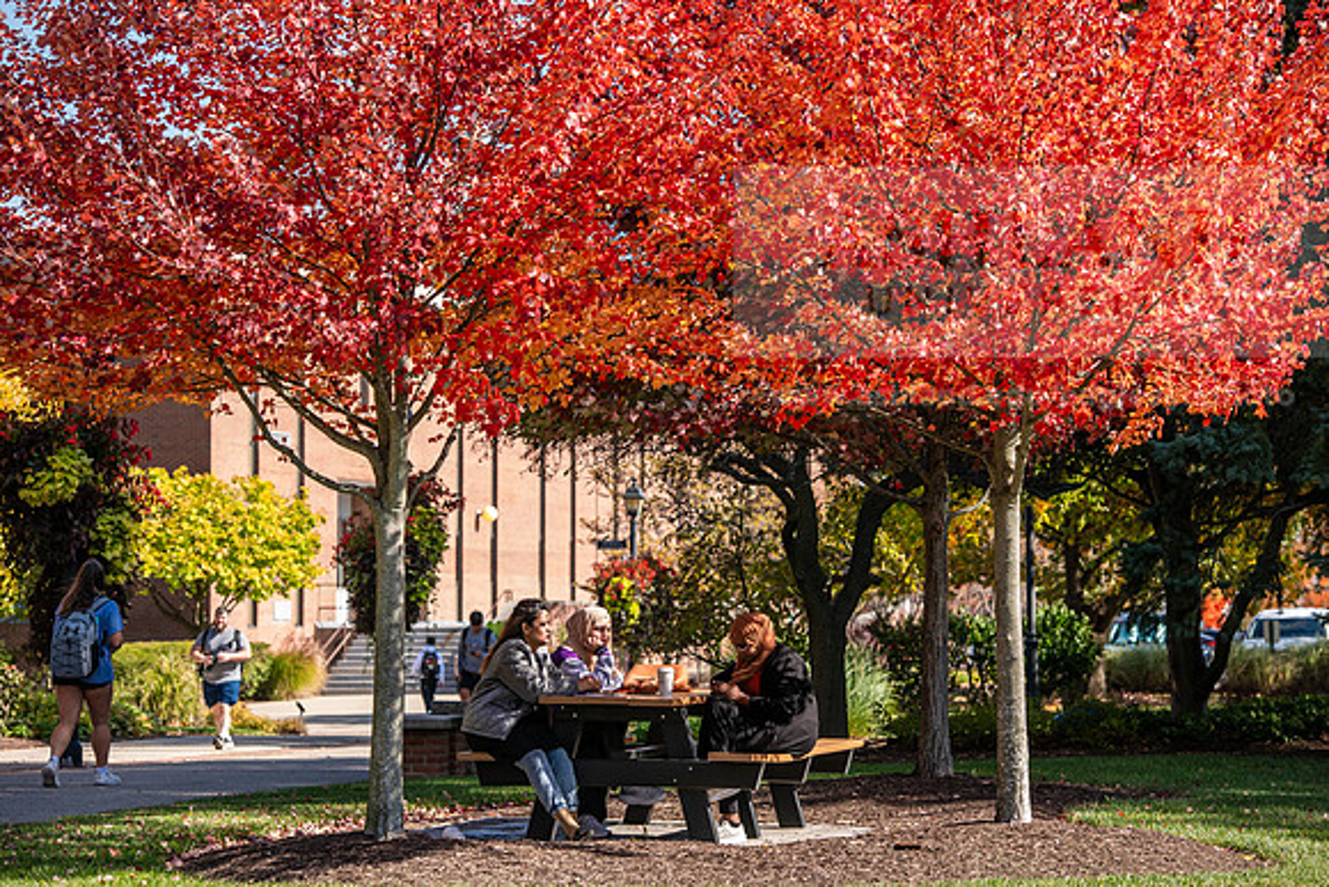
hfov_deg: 18.3
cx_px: 664
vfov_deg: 12.2
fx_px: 4135
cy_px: 444
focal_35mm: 112
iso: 160
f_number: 5.6
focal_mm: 112
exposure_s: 1/250
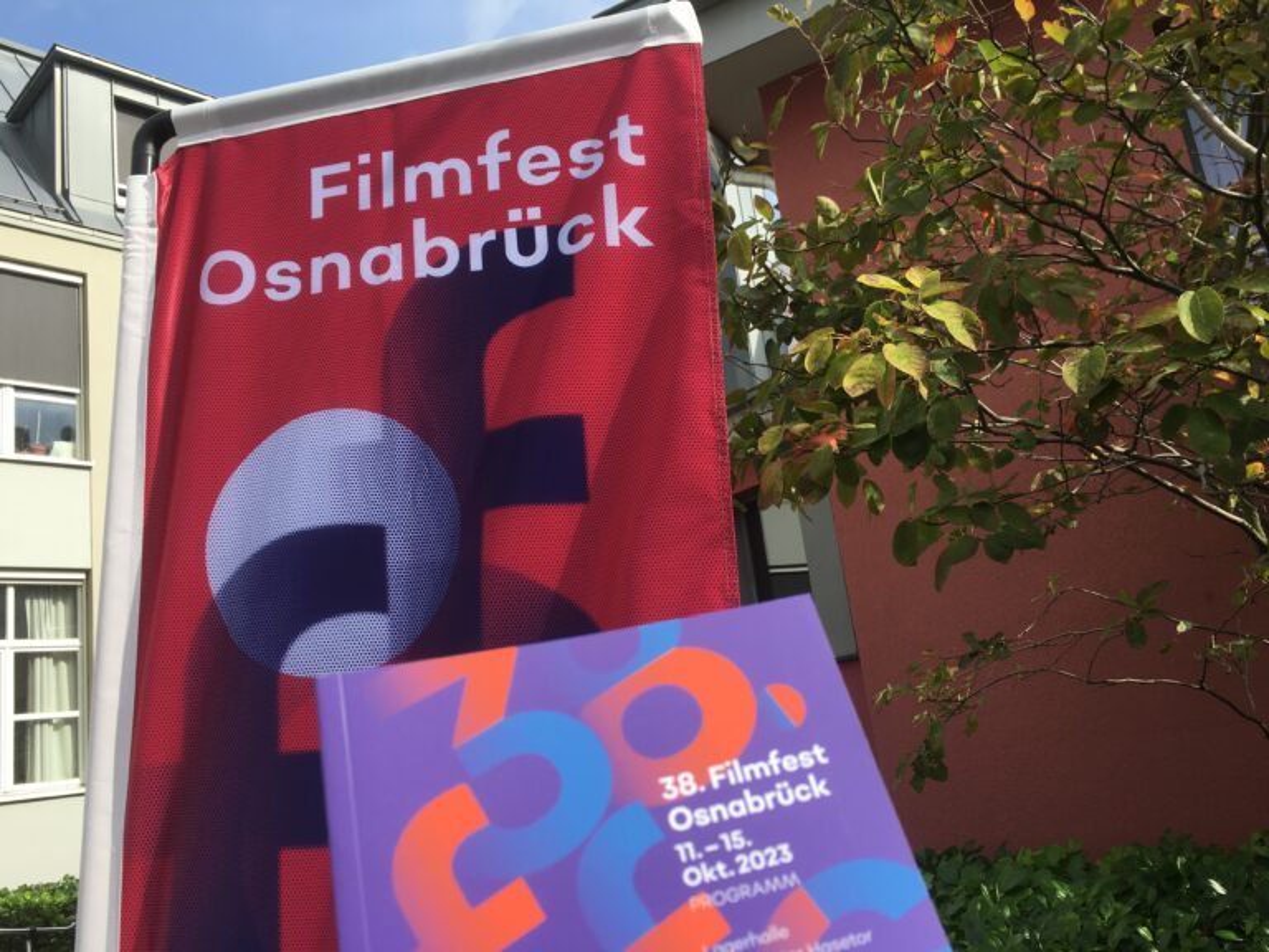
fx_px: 1063
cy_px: 476
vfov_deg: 48.2
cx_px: 634
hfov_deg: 61.7
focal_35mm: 29
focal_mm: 4.15
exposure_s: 1/793
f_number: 2.2
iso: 25
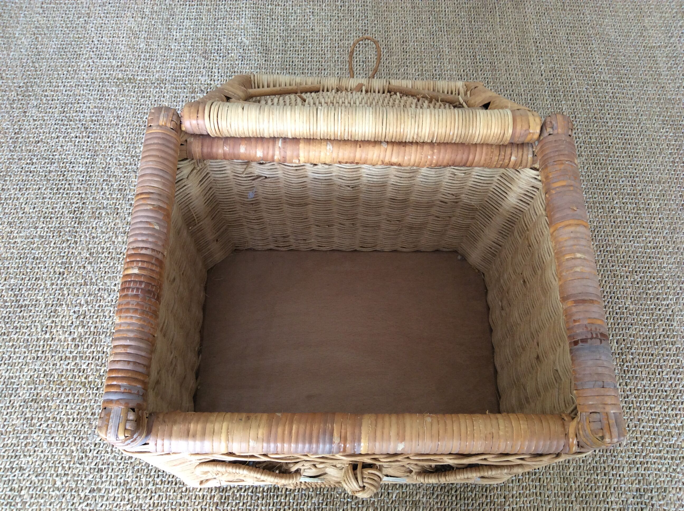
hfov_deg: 56.9
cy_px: 256
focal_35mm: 32
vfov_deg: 44.1
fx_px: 631
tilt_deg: -66.5
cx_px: 342
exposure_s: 1/25
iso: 50
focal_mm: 3.3
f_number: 2.4
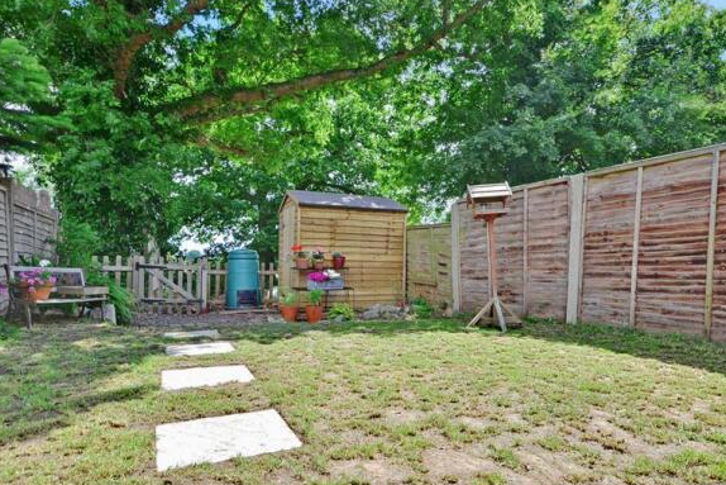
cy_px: 265
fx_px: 484
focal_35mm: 24
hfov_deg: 73.7
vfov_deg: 53.1
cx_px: 381
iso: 200
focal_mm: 14
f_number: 11
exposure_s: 1/30
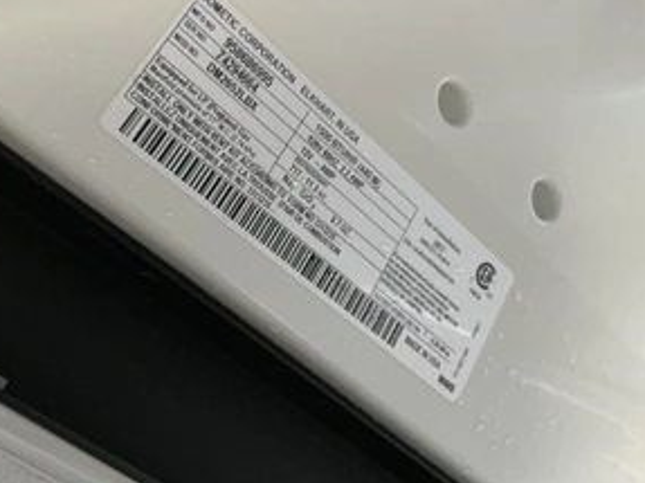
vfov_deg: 36.5
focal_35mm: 39
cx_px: 308
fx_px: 726
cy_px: 175
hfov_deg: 47.9
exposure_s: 1/33
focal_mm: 3
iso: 320
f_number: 1.8
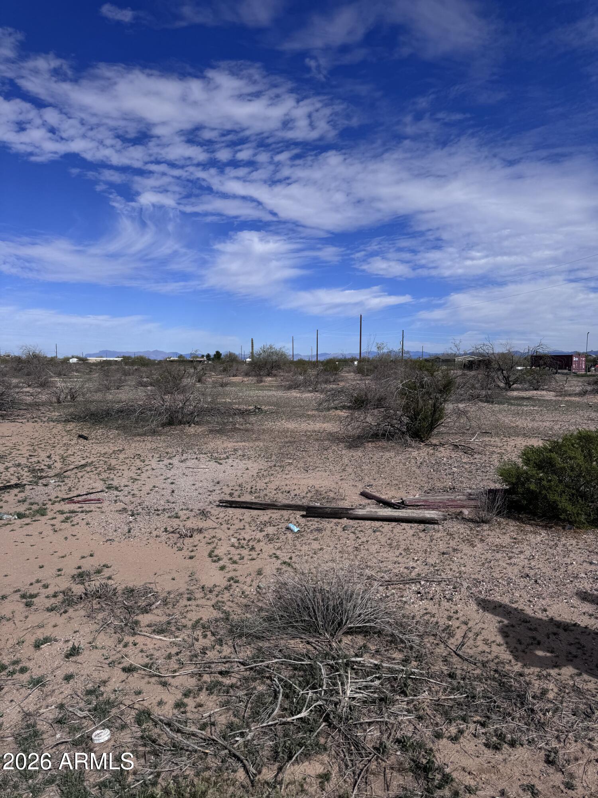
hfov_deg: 56.8
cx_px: 299
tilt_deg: -2.2
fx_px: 553
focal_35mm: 24
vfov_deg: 71.6
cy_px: 399
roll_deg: +1.1
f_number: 1.78
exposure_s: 1/10417
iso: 80
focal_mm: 6.76
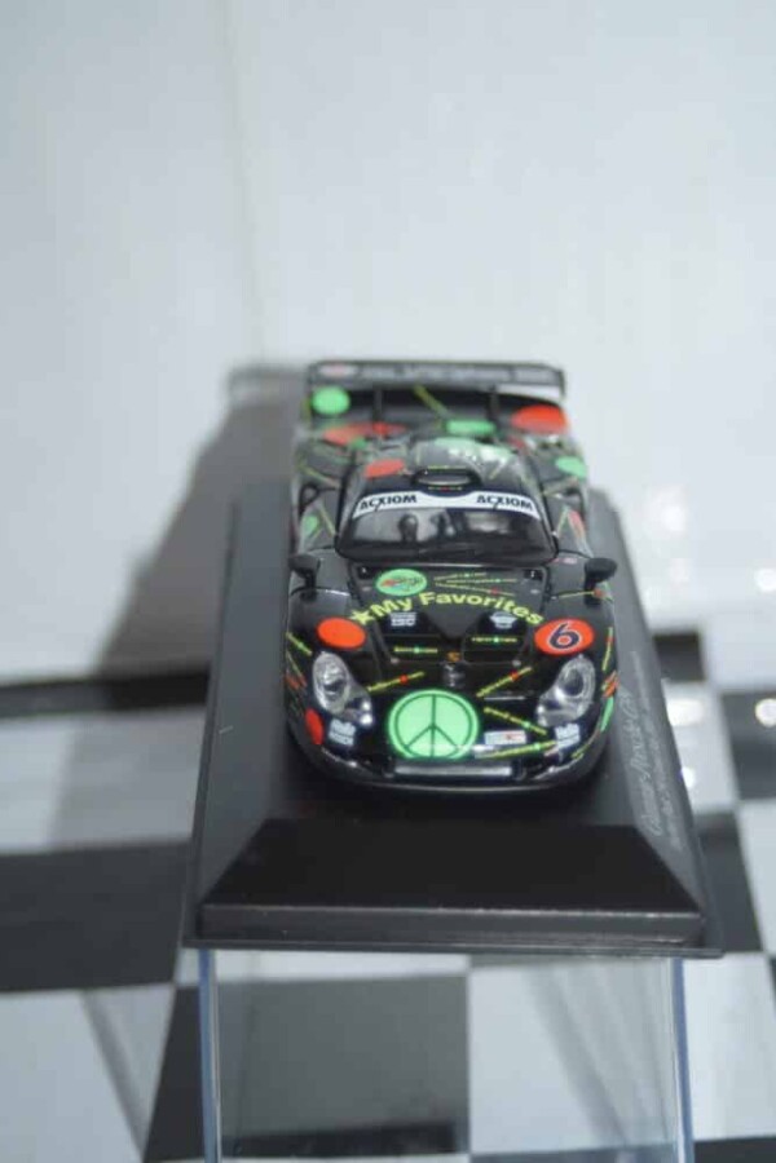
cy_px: 582
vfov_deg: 24.6
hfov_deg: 16.6
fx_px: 2667
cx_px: 388
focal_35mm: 82
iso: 320
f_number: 5
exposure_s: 1/125
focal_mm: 55
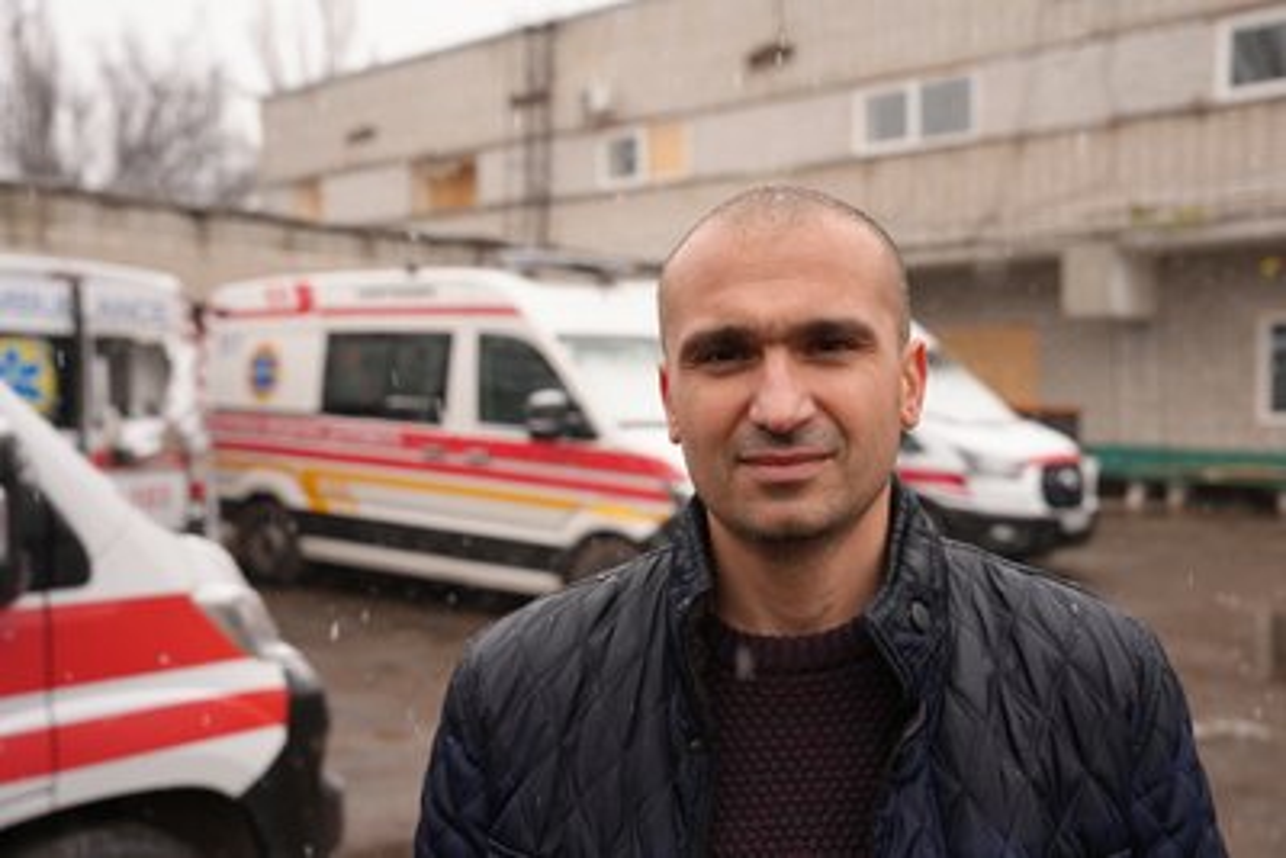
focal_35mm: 37
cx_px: 643
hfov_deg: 51.9
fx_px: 1322
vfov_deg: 36.0
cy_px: 429
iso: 80
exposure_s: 1/160
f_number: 4
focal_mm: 37
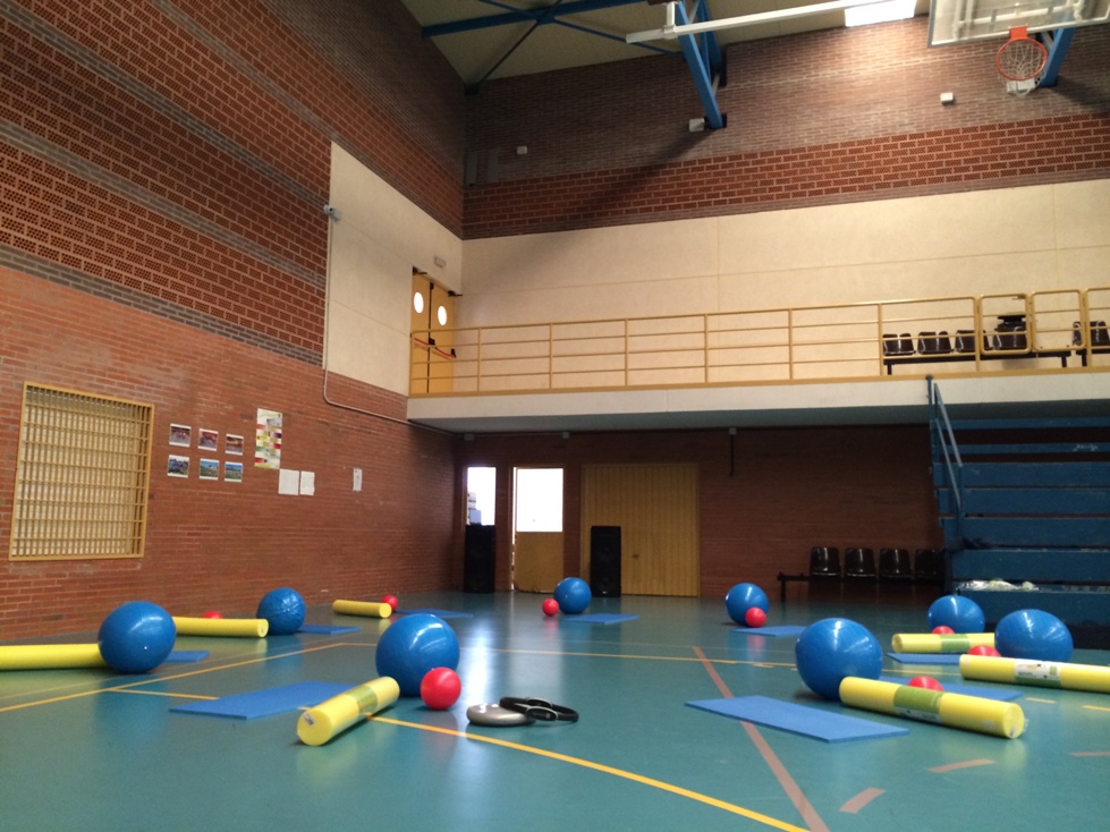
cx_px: 555
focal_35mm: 30
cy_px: 416
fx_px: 962
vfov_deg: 46.8
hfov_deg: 60.0
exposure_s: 1/30
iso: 200
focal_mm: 4.12
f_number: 2.2
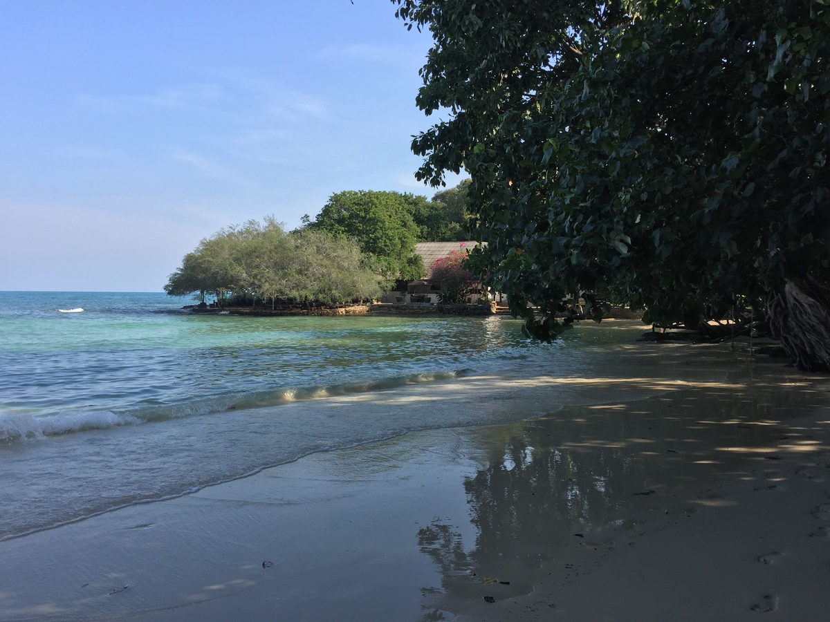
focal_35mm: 29
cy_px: 311
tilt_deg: -1.8
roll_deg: -1.3
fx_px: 695
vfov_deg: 48.2
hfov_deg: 61.7
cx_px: 415
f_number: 2.2
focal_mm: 4.15
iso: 32
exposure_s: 1/1582
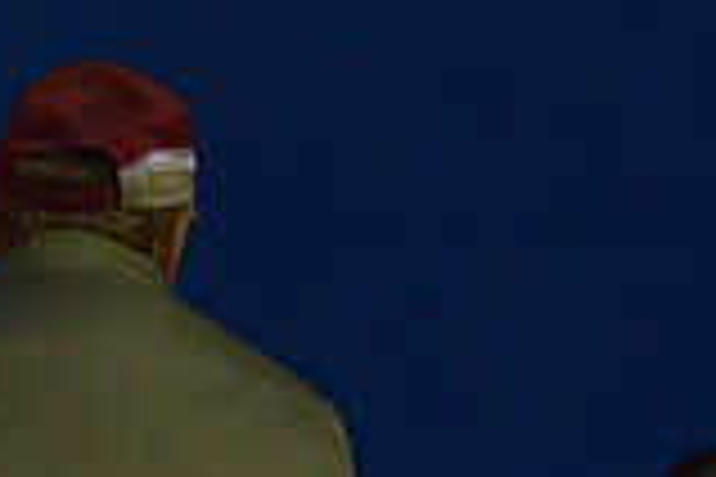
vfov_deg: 2.8
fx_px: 9804
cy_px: 614
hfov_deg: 4.2
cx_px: 306
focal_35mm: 493
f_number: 5
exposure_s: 1/250
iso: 5000
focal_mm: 135
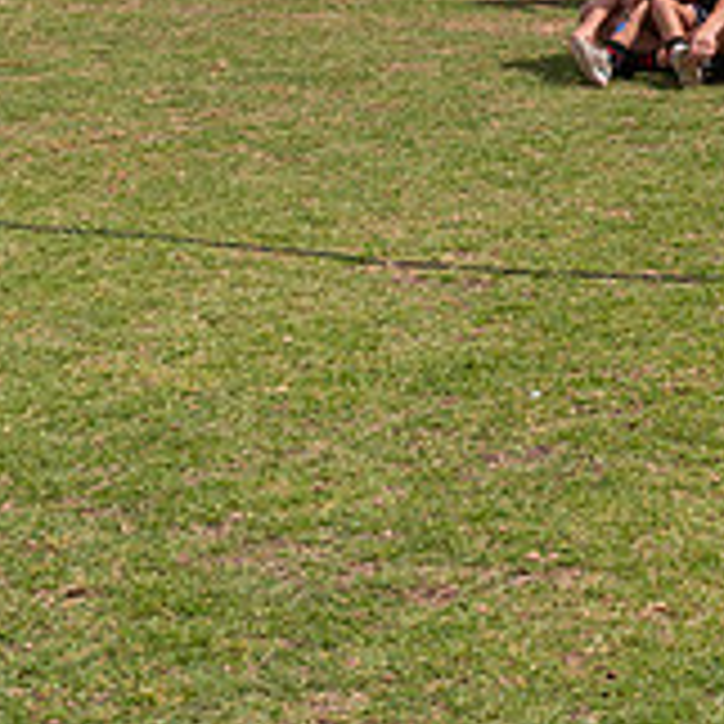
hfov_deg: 15.2
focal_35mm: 110
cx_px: 904
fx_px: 2603
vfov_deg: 15.3
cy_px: -119
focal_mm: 24
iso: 200
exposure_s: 1/800
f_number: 8
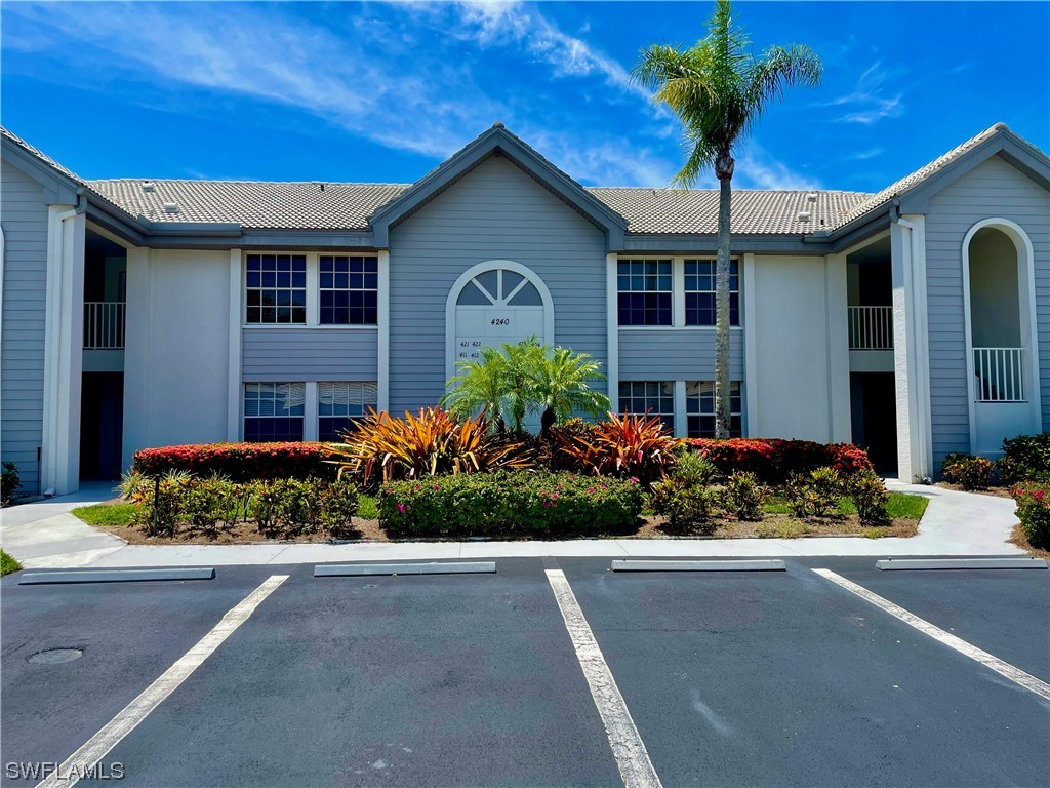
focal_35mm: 26
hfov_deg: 67.3
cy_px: 394
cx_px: 525
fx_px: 789
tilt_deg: +4.1
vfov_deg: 53.1
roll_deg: +1.1
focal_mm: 4.2
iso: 32
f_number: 1.6
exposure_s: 1/3125
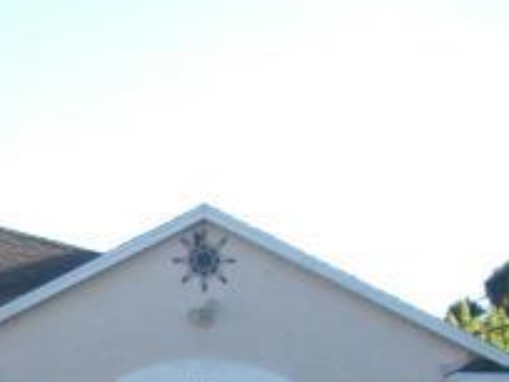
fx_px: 1662
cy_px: 532
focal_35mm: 113
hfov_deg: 16.3
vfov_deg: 12.6
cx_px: -180
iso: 50
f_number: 2.8
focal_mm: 6.3
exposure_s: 1/320
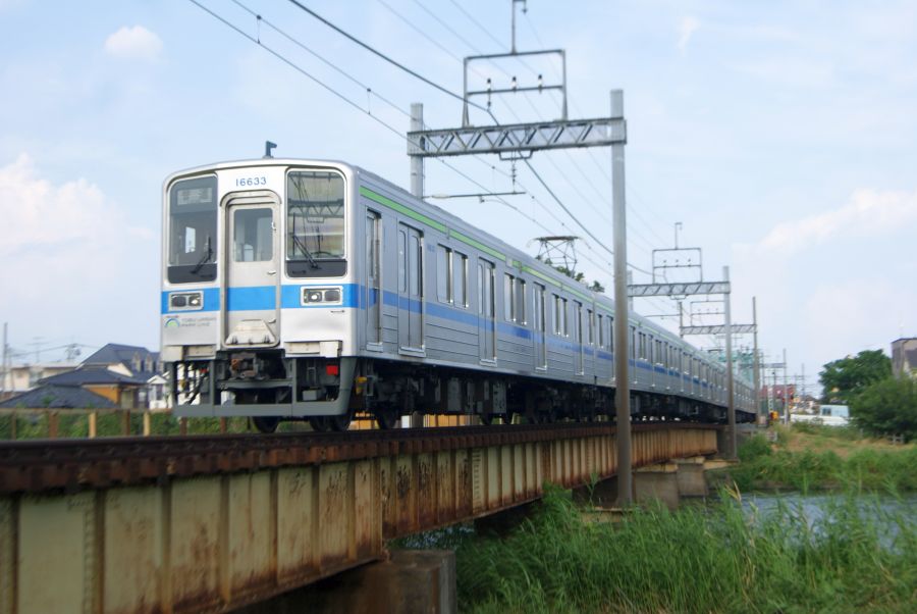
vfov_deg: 25.8
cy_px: 307
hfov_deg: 37.8
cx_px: 458
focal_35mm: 52
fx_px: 1339
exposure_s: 1/400
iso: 100
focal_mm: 35
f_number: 5.6
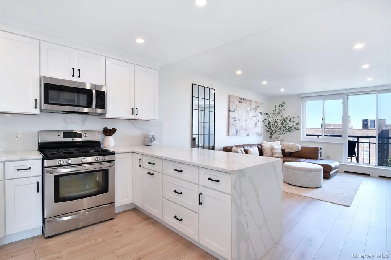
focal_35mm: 16
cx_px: 196
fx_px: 179
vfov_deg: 72.0
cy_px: 130
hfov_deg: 95.0
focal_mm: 11
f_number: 8
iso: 640
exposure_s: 1/80
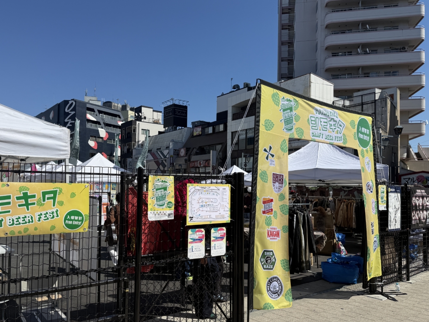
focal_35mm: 28
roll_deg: -0.9
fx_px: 347
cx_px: 190
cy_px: 178
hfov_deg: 63.3
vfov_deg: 49.7
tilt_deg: +1.3
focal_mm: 6.76
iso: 80
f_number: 1.78
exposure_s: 1/7353
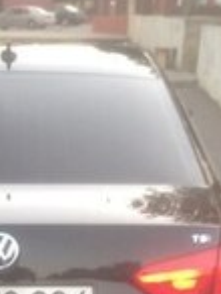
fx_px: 951
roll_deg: -3.3
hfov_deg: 13.1
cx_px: 18
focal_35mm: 112
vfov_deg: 16.7
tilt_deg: -21.9
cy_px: 362
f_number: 2.4
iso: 50
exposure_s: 1/20
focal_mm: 4.12
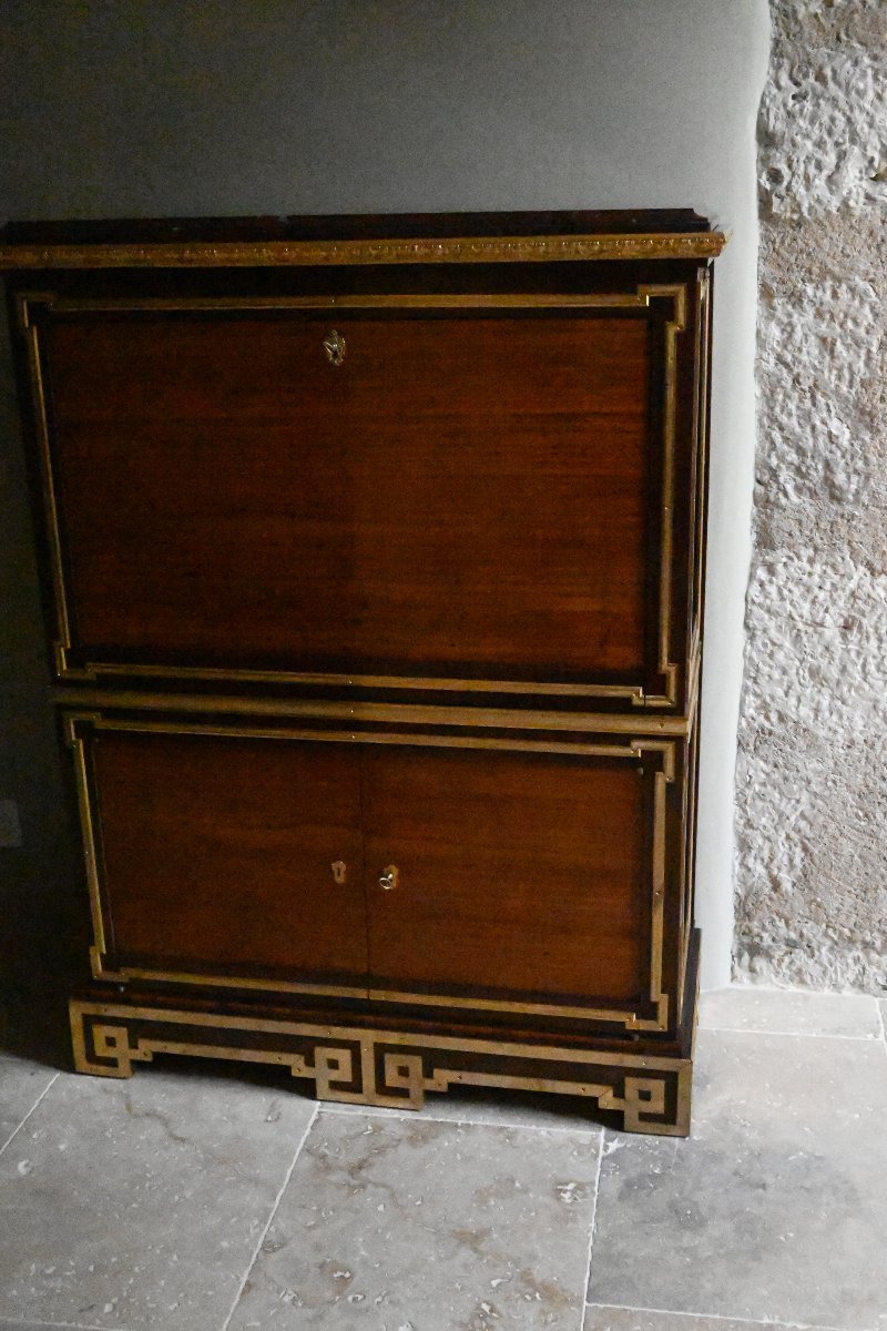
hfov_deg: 34.8
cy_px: 666
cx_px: 444
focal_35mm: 38
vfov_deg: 50.4
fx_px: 1414
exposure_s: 1/4000
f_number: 6.3
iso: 51200
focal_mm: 25.5
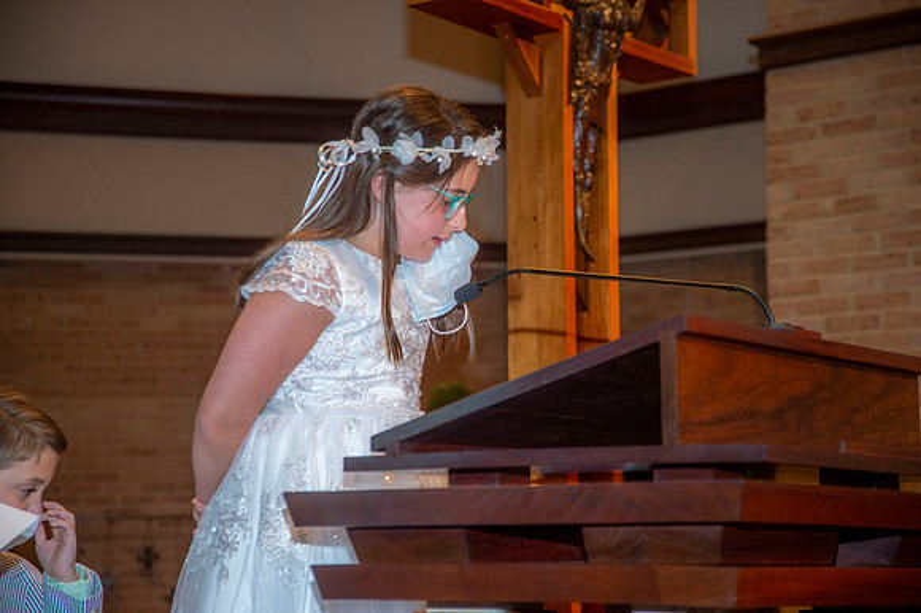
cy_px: 306
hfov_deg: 23.9
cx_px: 460
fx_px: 2173
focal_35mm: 85
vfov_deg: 16.1
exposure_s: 1/200
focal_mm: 85
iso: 1600
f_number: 5.6
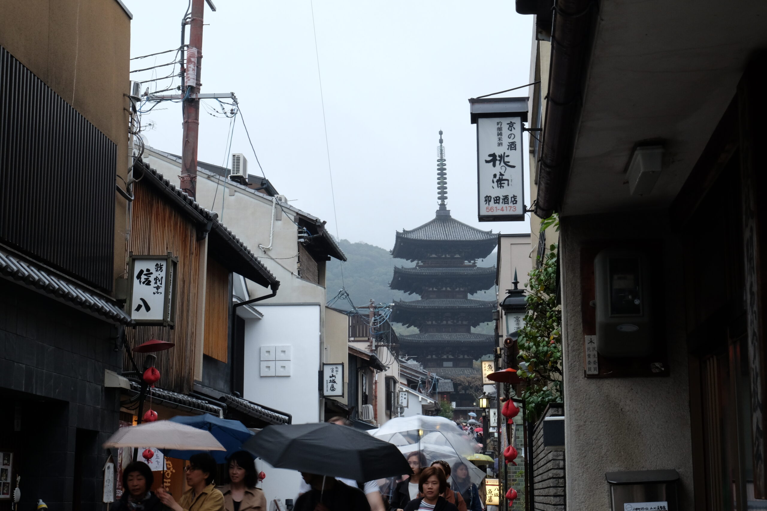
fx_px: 1257
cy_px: 256
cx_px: 384
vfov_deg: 23.0
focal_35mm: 59
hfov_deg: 33.9
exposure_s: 1/15
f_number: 14
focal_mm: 39
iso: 800
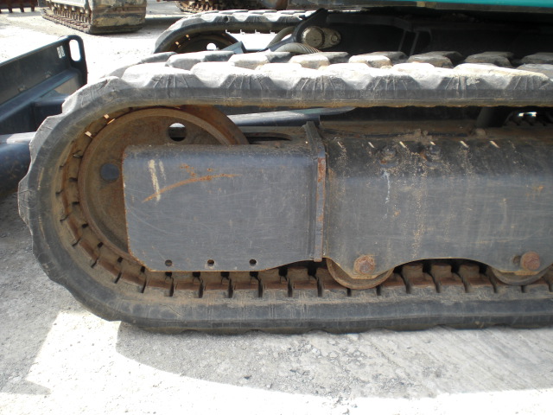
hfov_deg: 49.0
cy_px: 208
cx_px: 276
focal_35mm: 38
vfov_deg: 37.7
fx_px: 607
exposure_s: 1/200
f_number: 3.1
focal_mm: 6.3
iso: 64
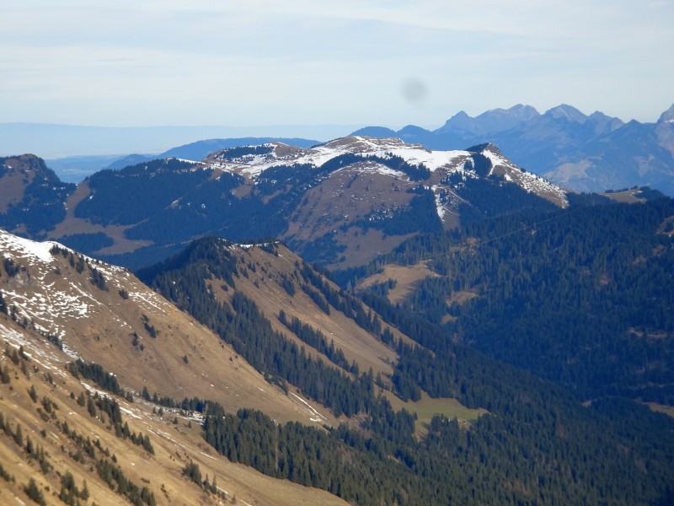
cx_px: 337
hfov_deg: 17.1
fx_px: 2239
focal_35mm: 115
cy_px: 253
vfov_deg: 12.9
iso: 80
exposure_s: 1/250
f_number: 5.6
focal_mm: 19.68
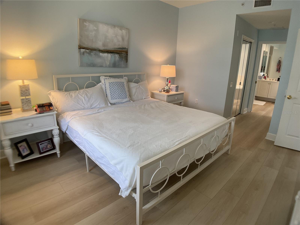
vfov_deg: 48.2
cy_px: 112
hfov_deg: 61.7
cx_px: 150
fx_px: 251
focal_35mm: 29
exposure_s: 1/60
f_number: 1.8
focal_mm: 3
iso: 50
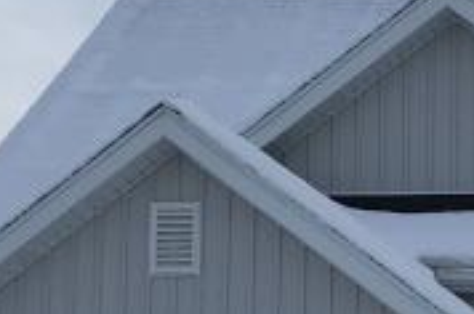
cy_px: 391
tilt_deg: +5.2
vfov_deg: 8.1
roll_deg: -0.4
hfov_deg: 12.1
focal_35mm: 168
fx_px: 2208
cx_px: 498
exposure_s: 1/1520
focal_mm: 3.99
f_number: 1.8
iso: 20
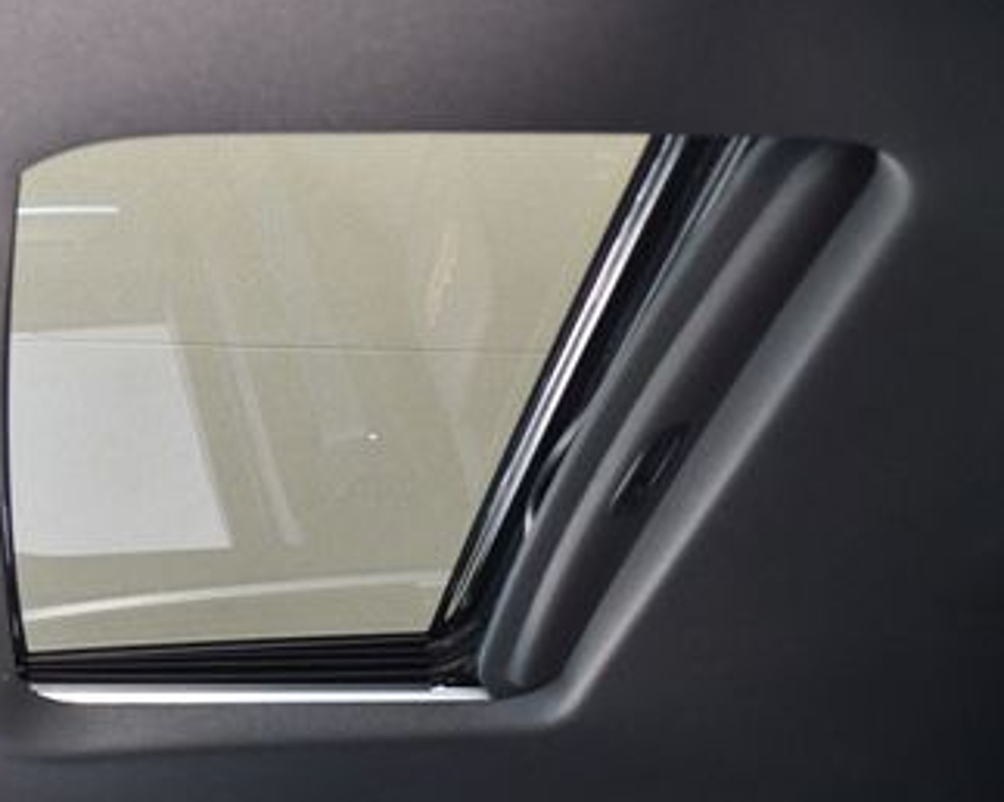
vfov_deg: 22.8
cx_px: 211
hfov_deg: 27.8
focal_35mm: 67
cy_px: 351
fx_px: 1990
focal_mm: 18
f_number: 3.5
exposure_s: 1/125
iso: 1250
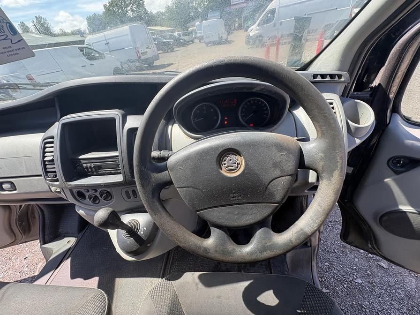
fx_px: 170
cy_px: 158
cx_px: 210
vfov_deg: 85.7
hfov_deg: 102.1
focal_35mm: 14
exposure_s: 1/187
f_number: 2.2
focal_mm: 2.22
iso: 64
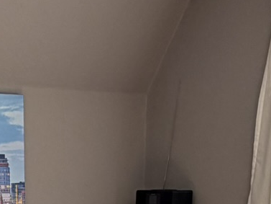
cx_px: 50
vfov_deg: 16.4
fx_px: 595
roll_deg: +1.1
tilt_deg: -18.6
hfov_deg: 25.2
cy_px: 360
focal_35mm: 76
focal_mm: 2.22
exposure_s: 1/121
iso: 64
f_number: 2.2
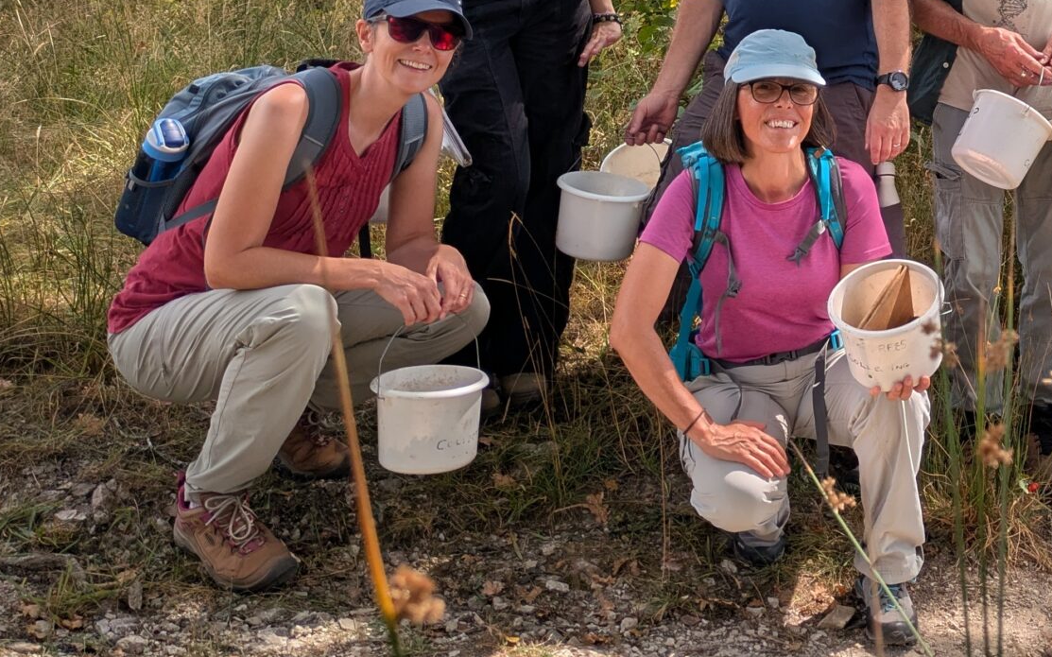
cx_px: 1021
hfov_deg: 31.3
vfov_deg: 20.6
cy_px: -7
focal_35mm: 61
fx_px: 1748
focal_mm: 5.43
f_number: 1.89
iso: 40
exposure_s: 1/1015
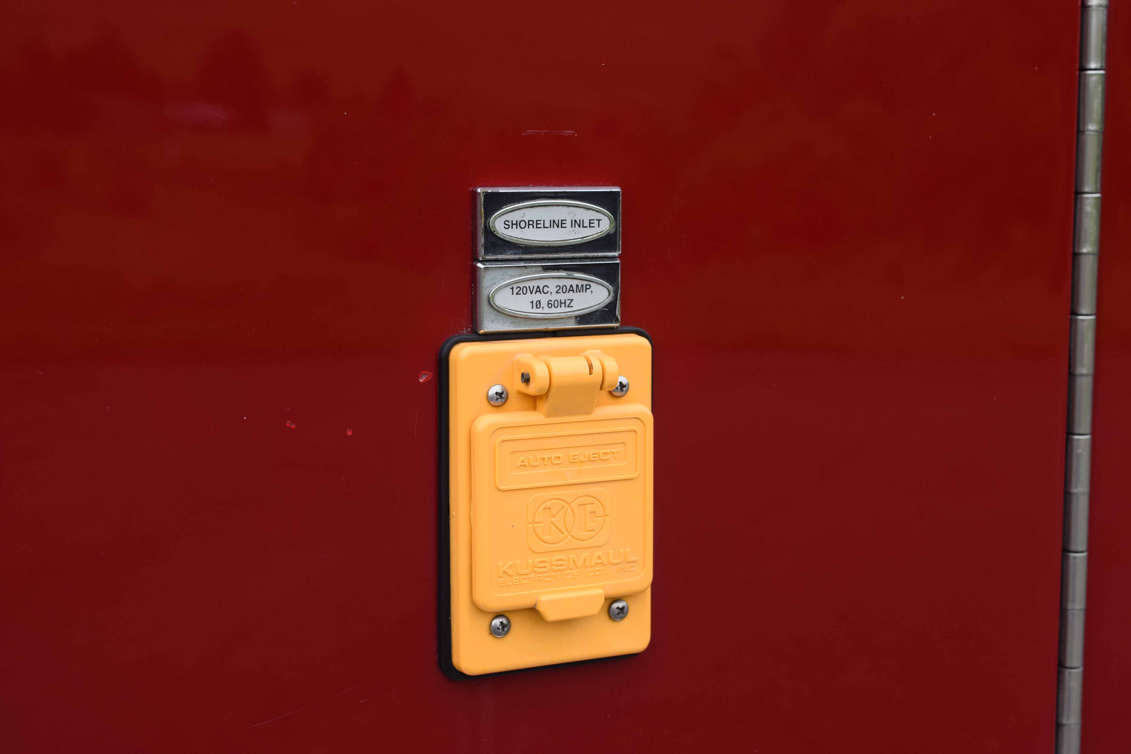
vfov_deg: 23.8
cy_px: 377
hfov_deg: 35.1
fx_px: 1791
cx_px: 566
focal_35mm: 57
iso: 280
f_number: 8
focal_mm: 38
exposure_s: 1/250
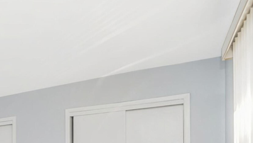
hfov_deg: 38.4
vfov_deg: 25.0
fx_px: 282
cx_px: -36
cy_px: 180
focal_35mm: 42
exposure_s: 1/50
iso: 50
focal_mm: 16
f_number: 5
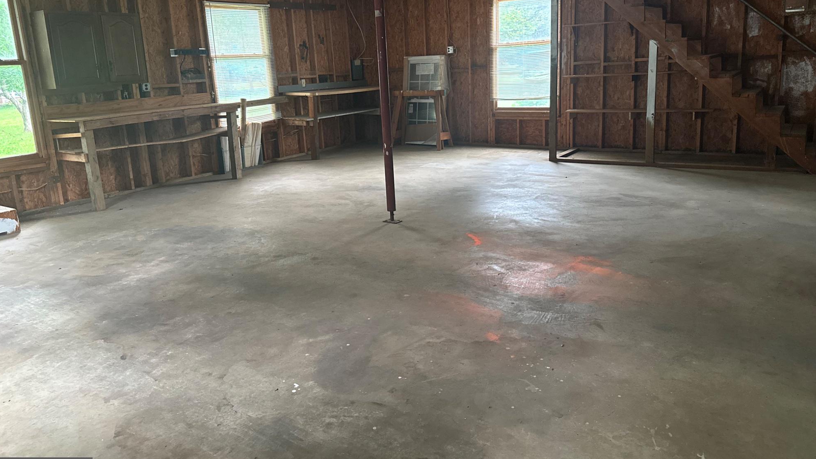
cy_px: 175
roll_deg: +2.2
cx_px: 411
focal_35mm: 27
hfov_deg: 69.9
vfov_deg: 42.6
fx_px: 584
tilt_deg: -11.0
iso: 800
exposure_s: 1/60
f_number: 1.78
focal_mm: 6.86
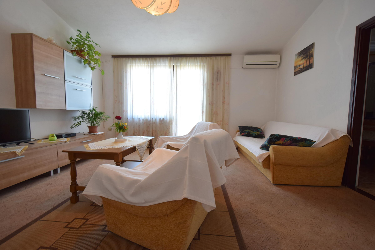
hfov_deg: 100.4
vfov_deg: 77.3
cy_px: 125
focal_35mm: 15
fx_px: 156
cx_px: 188
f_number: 4
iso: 560
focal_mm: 10
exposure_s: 1/60
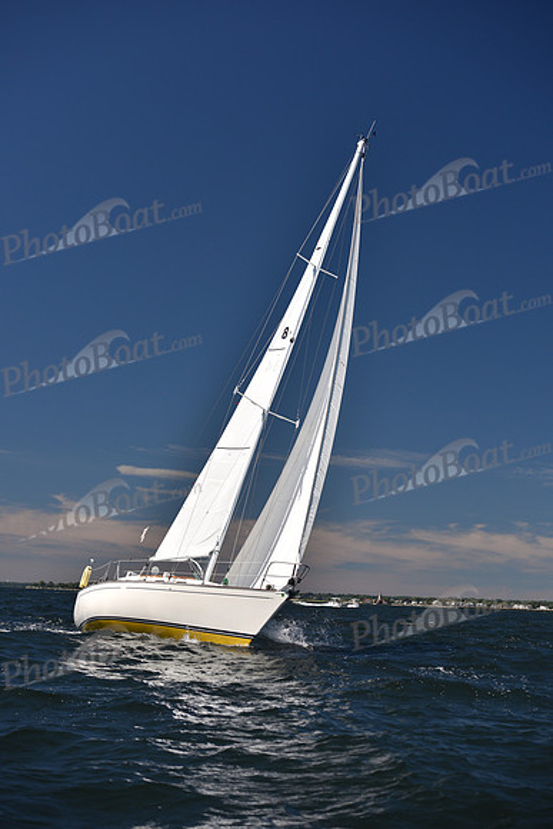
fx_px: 1612
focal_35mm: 70
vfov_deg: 28.8
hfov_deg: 19.5
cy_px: 414
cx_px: 276
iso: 200
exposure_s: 1/1000
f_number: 4.5
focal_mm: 70
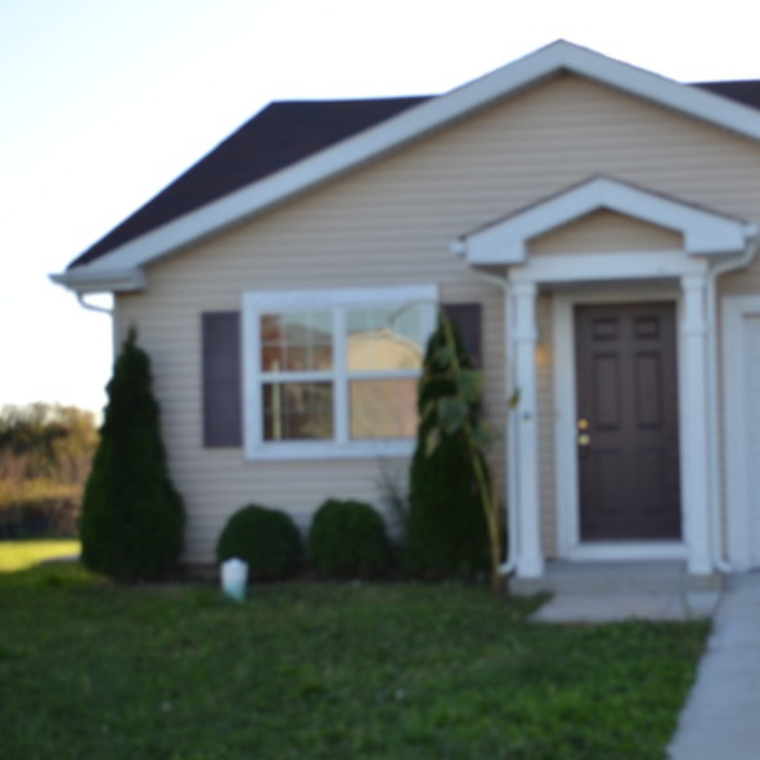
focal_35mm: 68
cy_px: 383
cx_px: 562
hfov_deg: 25.2
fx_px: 1680
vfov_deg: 25.5
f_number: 5.6
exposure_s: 1/125
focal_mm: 35
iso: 100
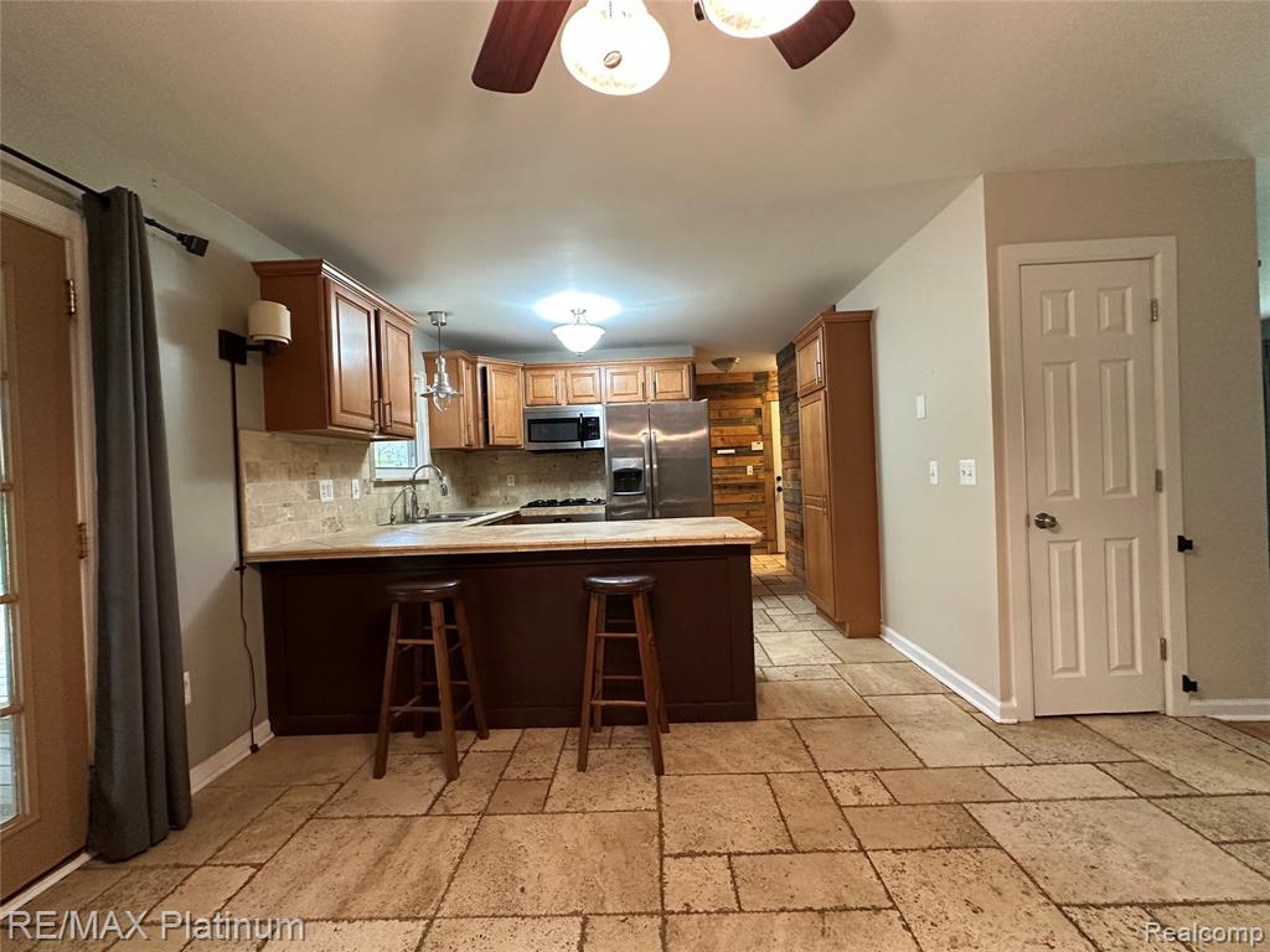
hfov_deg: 102.1
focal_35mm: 14
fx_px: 514
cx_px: 635
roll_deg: +2.2
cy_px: 476
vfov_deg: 85.7
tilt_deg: -0.1
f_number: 2.2
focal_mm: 2.22
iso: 400
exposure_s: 1/60
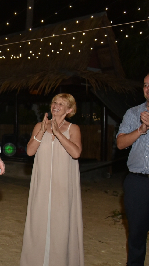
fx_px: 365
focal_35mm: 52
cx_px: -82
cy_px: 135
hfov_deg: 19.7
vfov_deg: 39.9
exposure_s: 1/160
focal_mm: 24
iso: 1600
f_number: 4
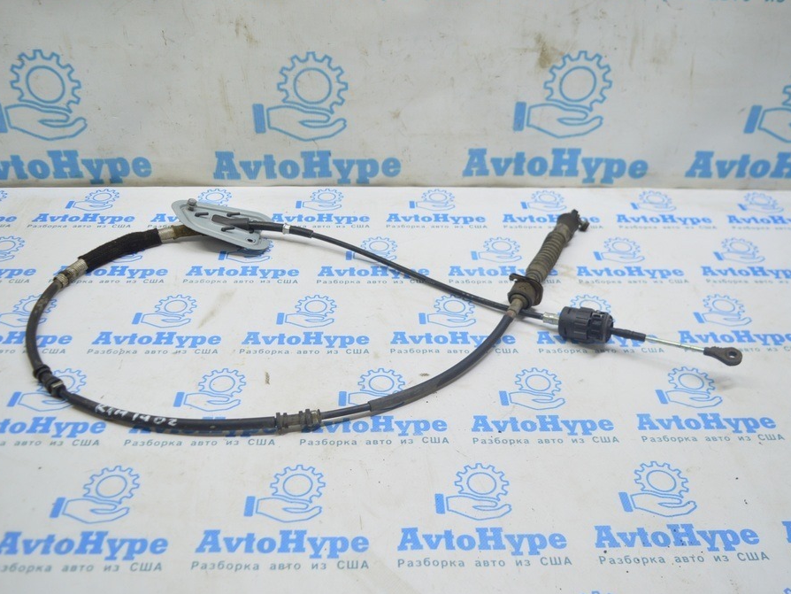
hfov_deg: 55.3
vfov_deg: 43.0
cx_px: 385
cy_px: 294
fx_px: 754
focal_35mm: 33
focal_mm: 20
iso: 400
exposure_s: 1/40
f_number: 3.8
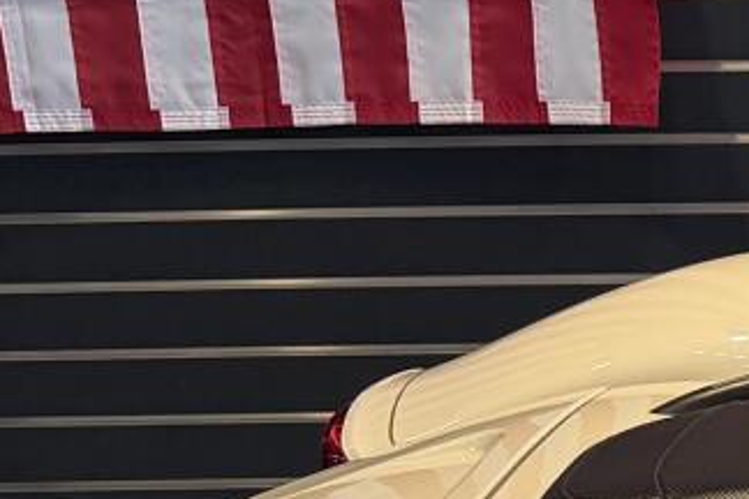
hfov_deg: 11.6
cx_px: 1646
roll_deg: +1.4
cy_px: 758
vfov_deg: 8.7
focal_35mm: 154
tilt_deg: -27.2
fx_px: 3204
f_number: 1.78
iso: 160
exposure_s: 1/120
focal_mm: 6.76
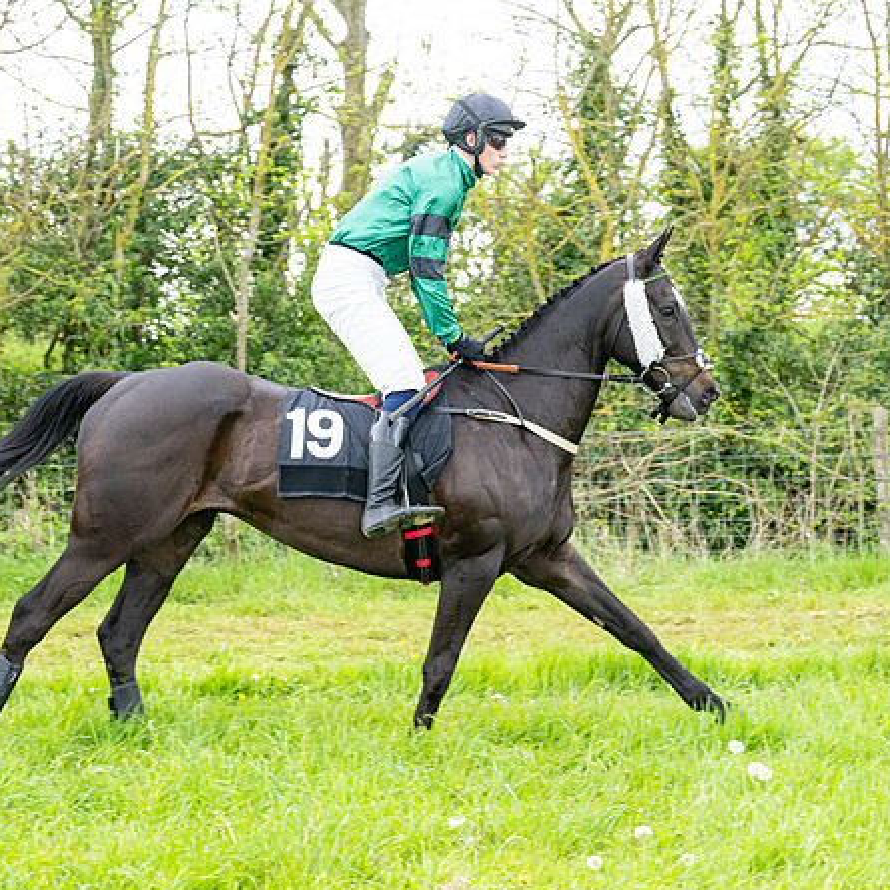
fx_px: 3287
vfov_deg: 15.4
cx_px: 416
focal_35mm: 113
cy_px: 430
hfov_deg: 15.4
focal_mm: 76
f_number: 5
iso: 400
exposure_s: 1/640
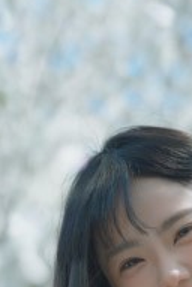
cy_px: 393
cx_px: 136
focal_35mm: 149
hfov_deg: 9.2
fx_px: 1192
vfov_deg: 13.2
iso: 125
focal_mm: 49
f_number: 2
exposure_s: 1/4000
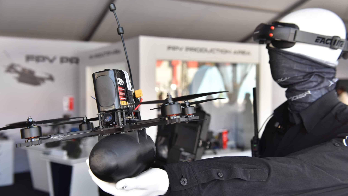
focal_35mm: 40
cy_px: 94
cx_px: 173
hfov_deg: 50.5
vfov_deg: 29.7
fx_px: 369
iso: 250
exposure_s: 1/125
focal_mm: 38
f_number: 4.5
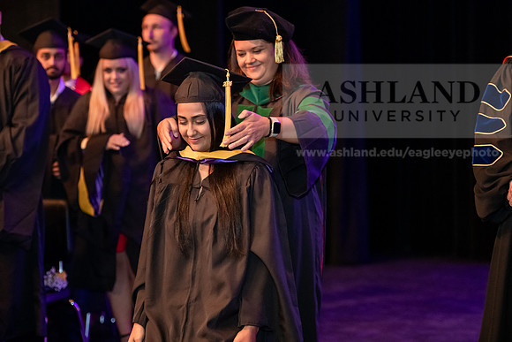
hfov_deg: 20.4
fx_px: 1422
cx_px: 256
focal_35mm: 100
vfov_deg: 13.7
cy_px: 171
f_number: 3.2
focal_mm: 100
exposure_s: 1/200
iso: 3200
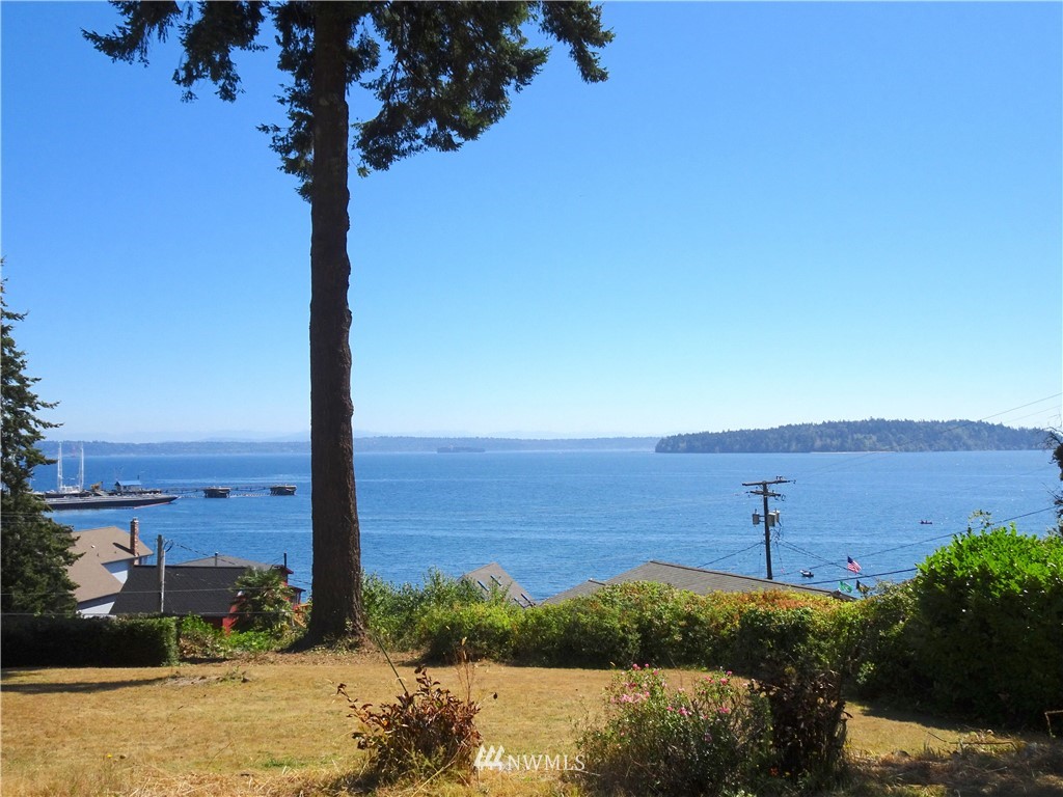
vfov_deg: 39.7
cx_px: 532
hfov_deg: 51.4
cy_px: 398
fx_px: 1106
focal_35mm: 36
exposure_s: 1/1250
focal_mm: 6.17
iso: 80
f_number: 4
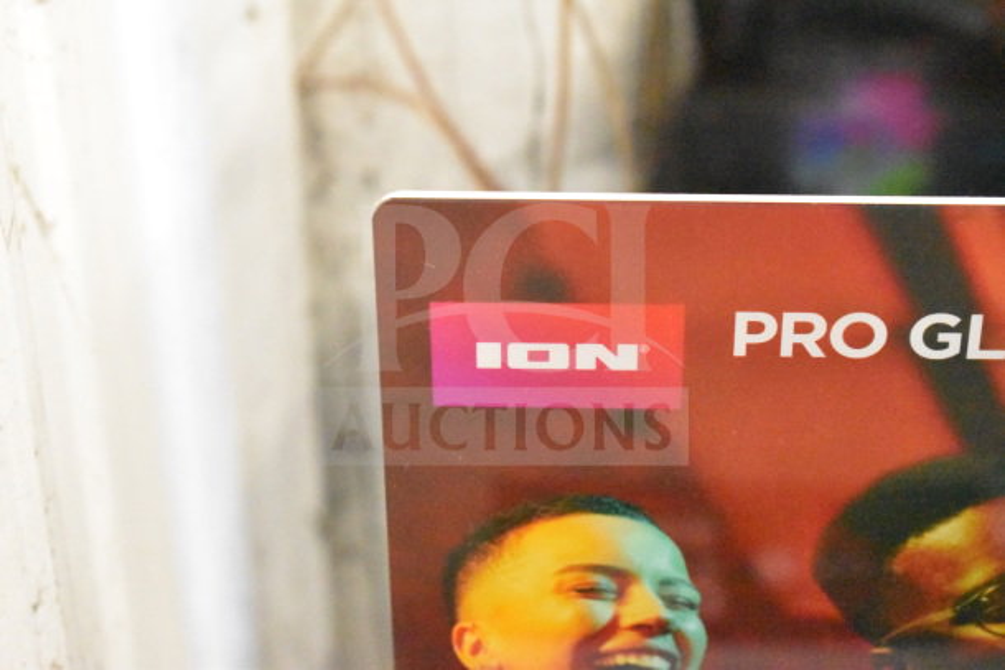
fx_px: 2304
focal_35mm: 82
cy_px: 335
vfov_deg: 16.6
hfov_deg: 24.6
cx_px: 502
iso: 25600
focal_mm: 55
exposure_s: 1/100
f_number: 5.6
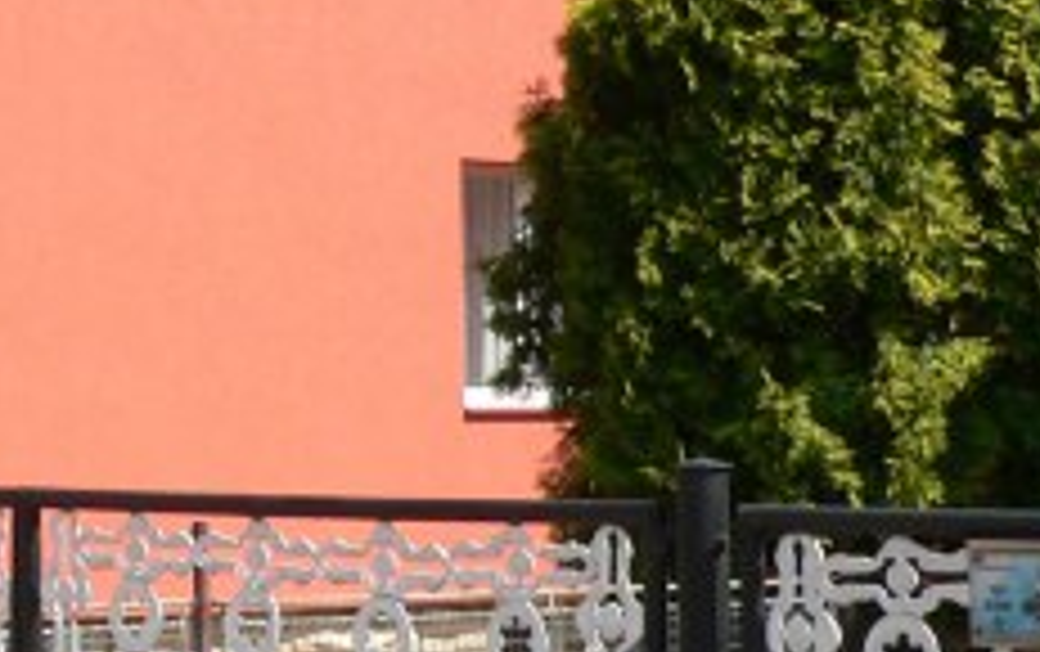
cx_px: -374
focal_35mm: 132
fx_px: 3746
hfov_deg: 15.0
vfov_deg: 9.8
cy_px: -220
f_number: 4
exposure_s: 1/400
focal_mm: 6
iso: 80
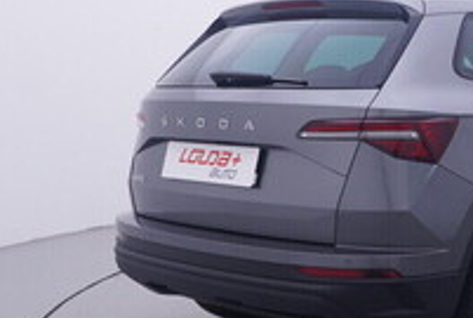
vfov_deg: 22.2
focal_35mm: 61
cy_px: 126
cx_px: 531
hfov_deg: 29.2
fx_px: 808
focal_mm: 15
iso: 200
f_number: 5
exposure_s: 1/80
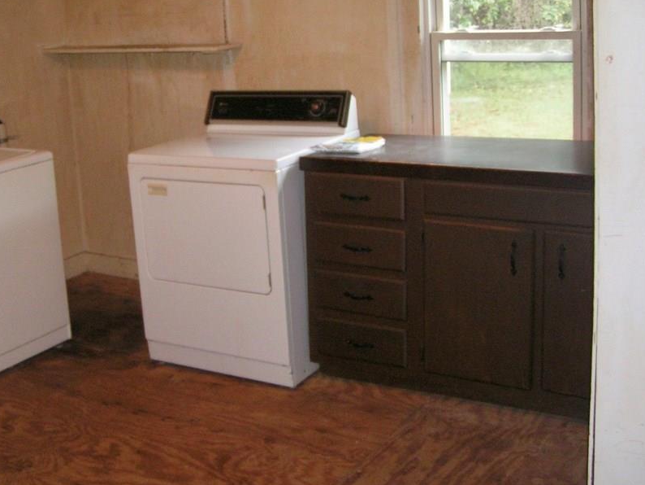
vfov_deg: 29.6
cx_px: 239
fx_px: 913
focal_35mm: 49
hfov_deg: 38.6
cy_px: 187
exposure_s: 1/40
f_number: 2.8
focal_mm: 5.8
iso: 200
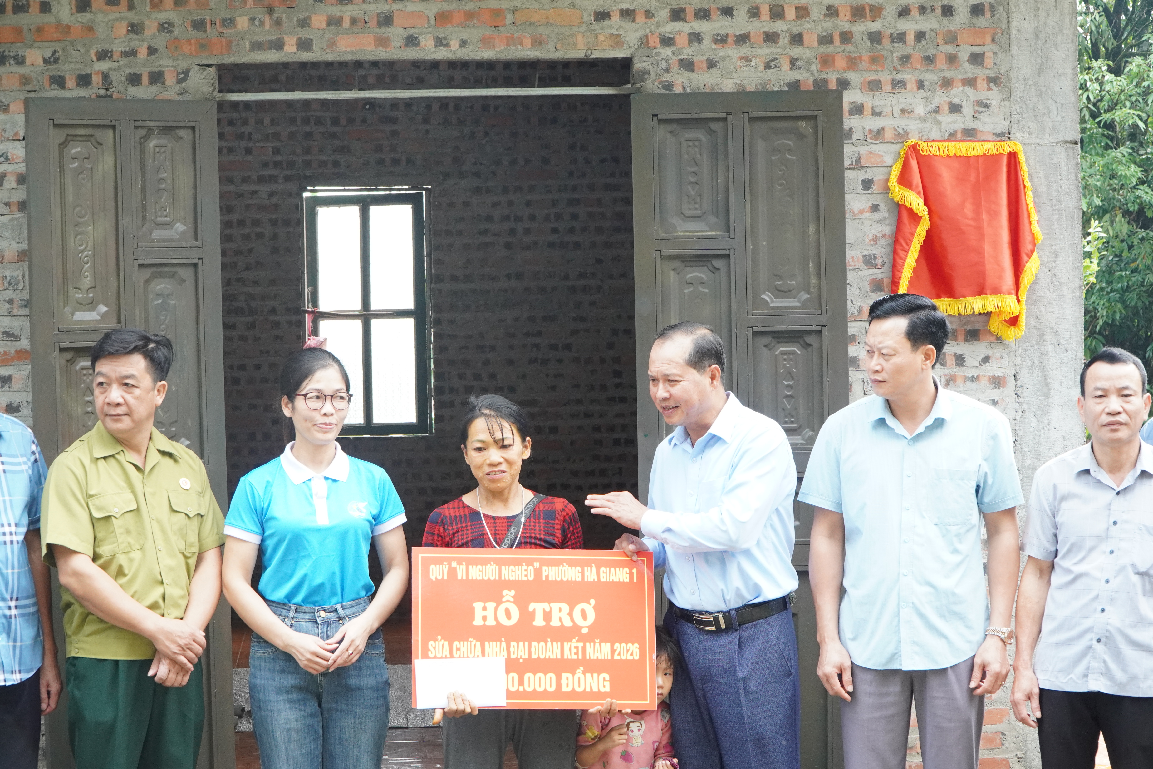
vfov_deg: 17.8
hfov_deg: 26.5
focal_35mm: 76
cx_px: 576
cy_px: 384
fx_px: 2450
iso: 1600
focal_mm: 51
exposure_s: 1/320
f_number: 7.1
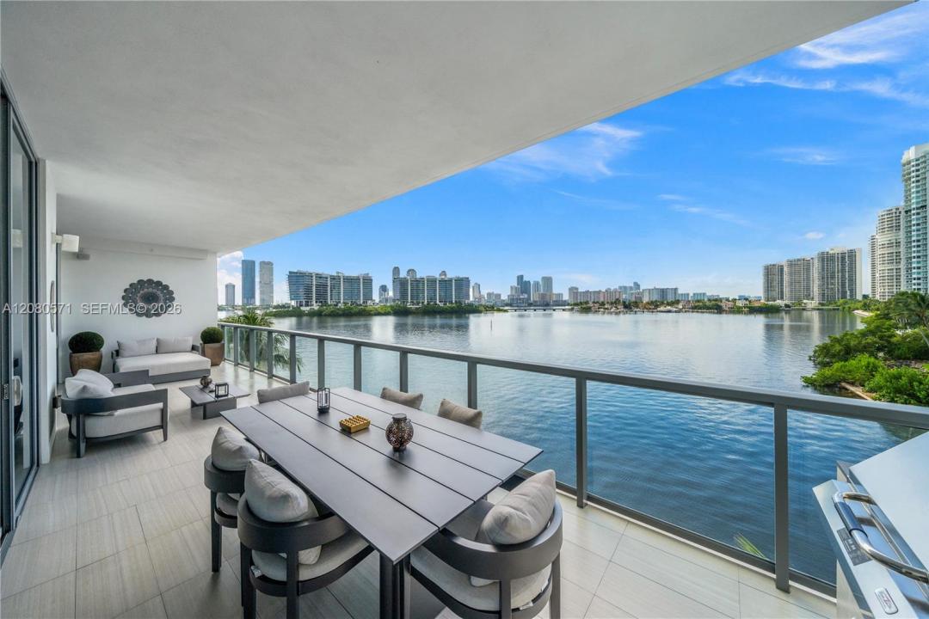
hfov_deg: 112.6
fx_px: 310
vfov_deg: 90.0
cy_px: 310
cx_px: 464
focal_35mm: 12
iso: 200
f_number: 8
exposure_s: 1/800
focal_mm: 12
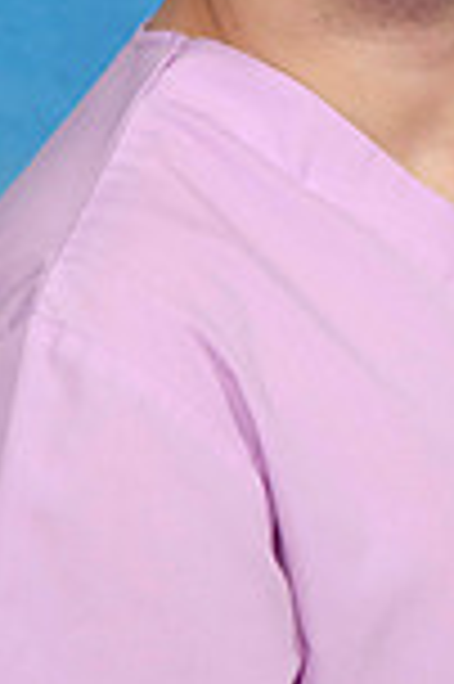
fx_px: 5896
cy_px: -45
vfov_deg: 6.6
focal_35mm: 311
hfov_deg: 4.4
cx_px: 378
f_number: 5.6
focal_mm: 70
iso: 200
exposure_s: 1/60
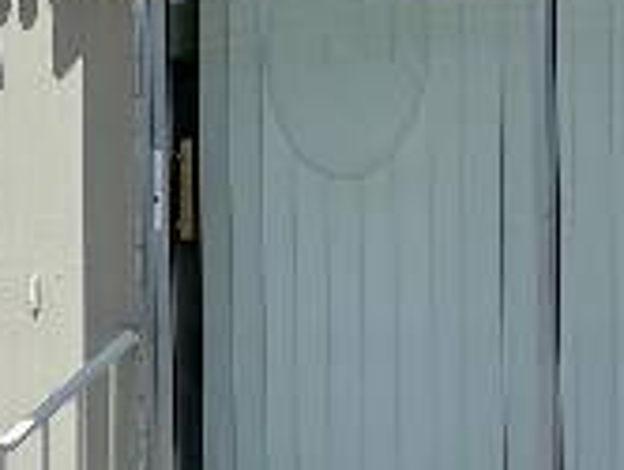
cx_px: -353
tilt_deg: -1.0
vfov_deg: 11.1
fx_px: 2401
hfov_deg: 13.8
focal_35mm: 133
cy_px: 359
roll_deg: +2.0
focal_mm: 5.96
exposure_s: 1/10101
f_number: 1.6
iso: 50
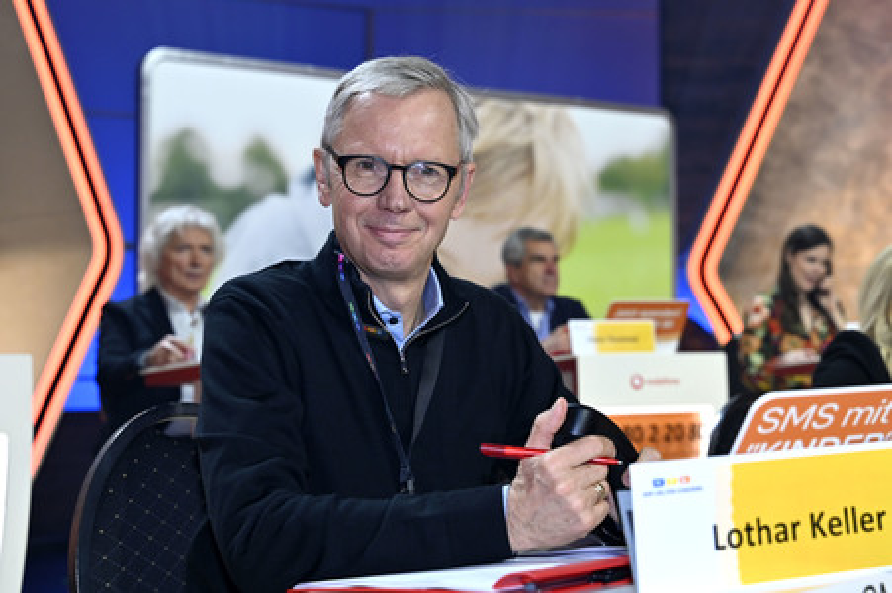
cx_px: 446
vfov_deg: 27.5
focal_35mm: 49
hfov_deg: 40.4
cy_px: 296
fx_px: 1213
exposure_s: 1/200
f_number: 4
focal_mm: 49
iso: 1000
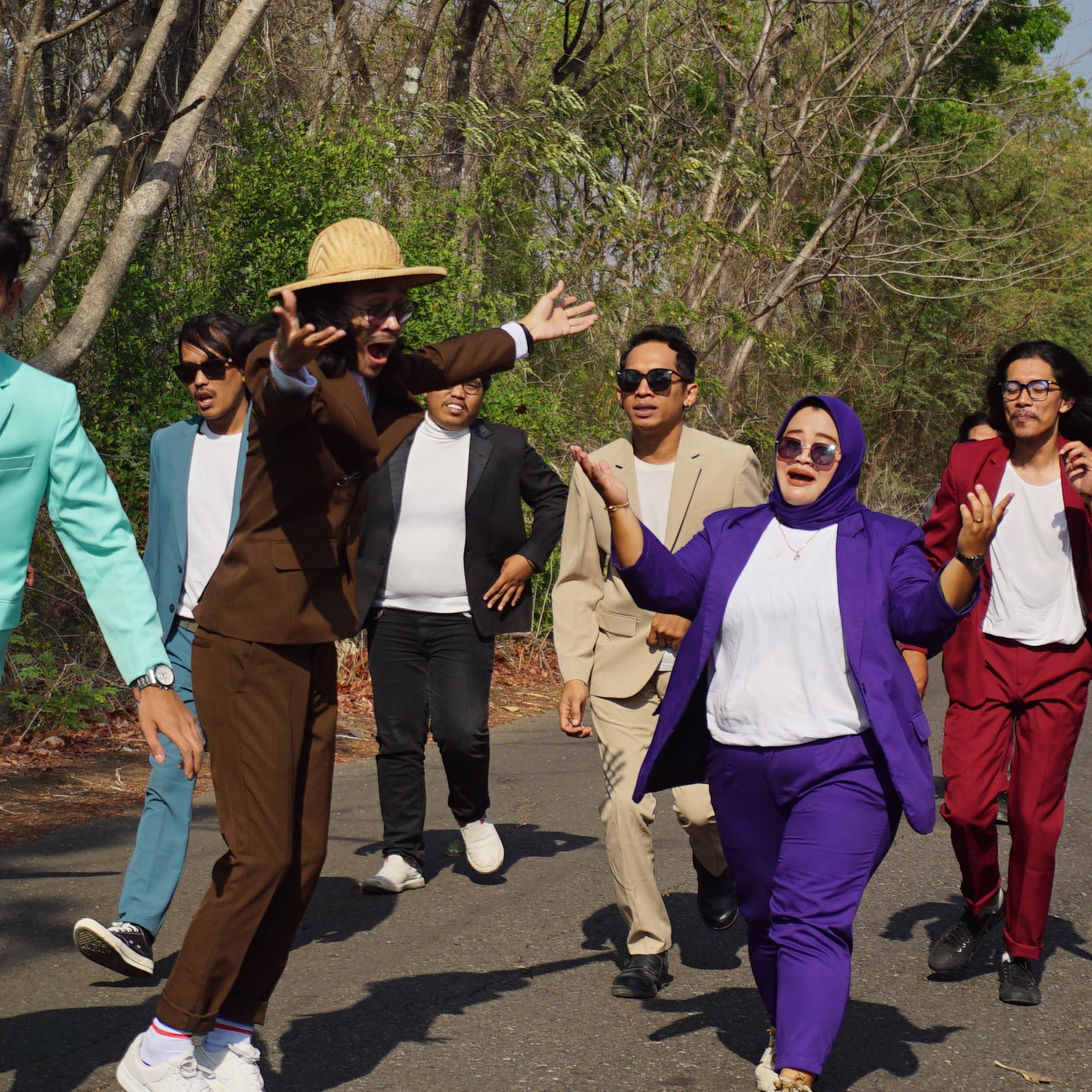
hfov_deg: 18.1
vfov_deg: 18.1
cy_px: 548
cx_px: 527
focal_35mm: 96
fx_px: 3426
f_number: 5.6
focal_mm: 50
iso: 100
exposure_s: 1/1250
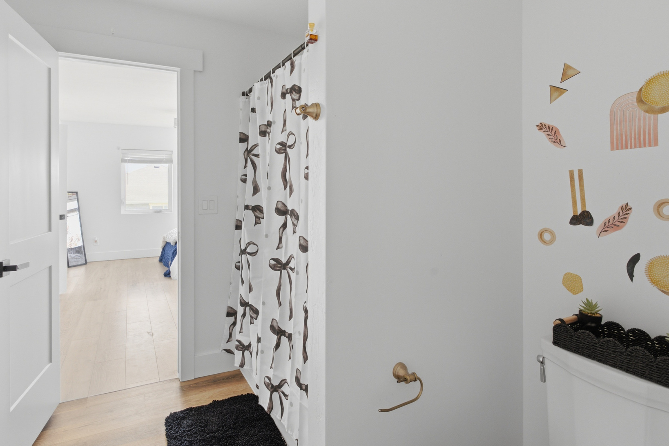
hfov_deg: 83.9
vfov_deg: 61.6
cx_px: 314
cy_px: 188
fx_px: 372
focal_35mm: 20
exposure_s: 1/40
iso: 250
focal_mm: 16
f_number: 10
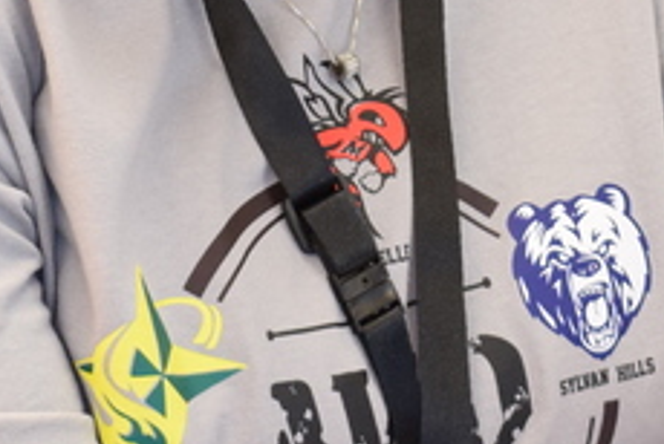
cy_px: -27
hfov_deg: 10.3
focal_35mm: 200
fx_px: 3694
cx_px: 292
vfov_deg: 6.9
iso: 800
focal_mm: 30
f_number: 4.2
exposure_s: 1/50
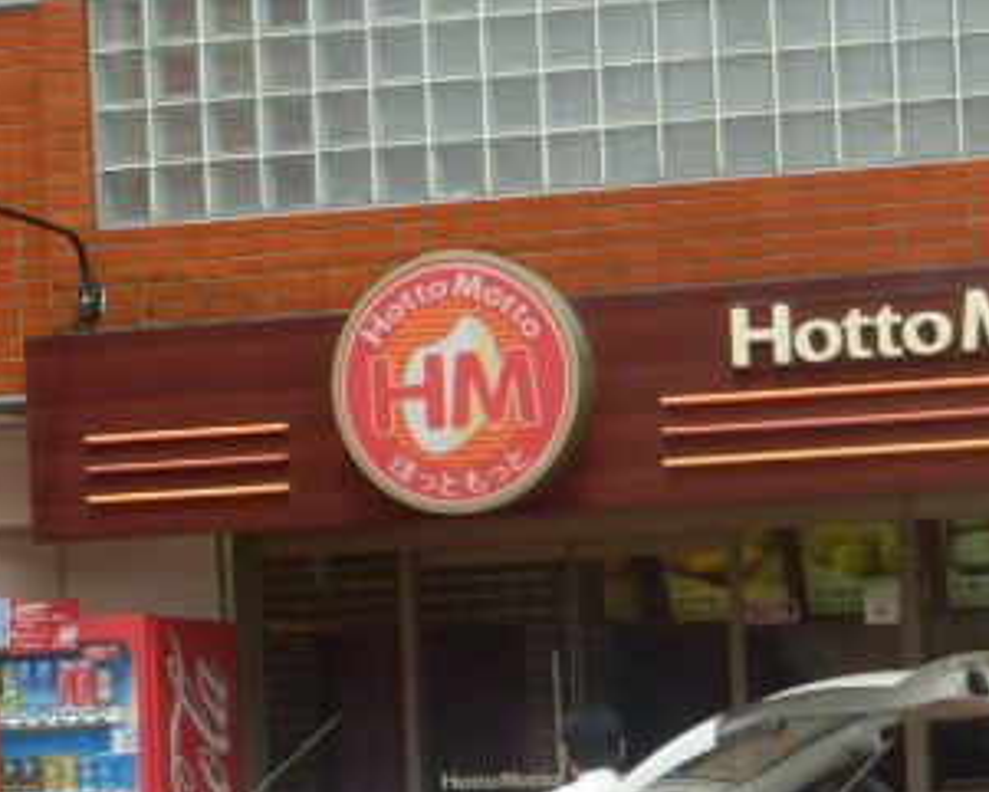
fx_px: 4187
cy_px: 651
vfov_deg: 10.8
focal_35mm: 143
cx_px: 920
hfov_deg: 13.3
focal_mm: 12.3
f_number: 4.8
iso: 80
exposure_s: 1/320
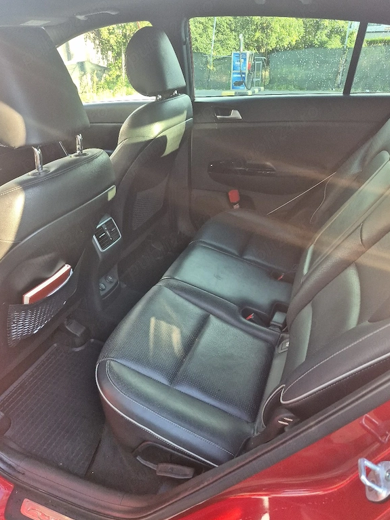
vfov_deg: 71.6
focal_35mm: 24
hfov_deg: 56.8
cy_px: 260
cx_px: 197
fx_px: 361
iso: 125
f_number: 1.8
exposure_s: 1/182
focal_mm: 5.4
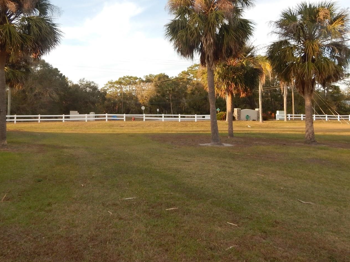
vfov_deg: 49.4
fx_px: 283
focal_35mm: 28
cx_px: 163
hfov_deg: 63.4
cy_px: 101
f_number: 3
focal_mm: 4
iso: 125
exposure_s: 1/320
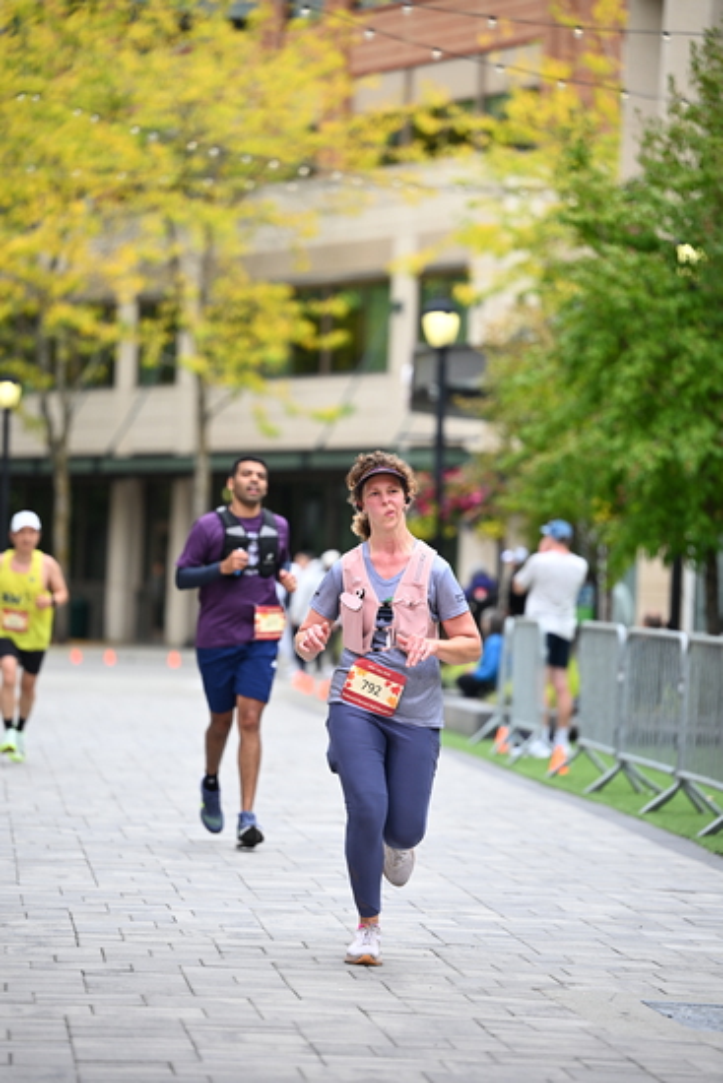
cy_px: 542
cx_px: 362
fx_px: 4516
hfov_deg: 9.2
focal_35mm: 150
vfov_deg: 13.7
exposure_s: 1/2000
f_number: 2.8
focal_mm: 150
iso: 640
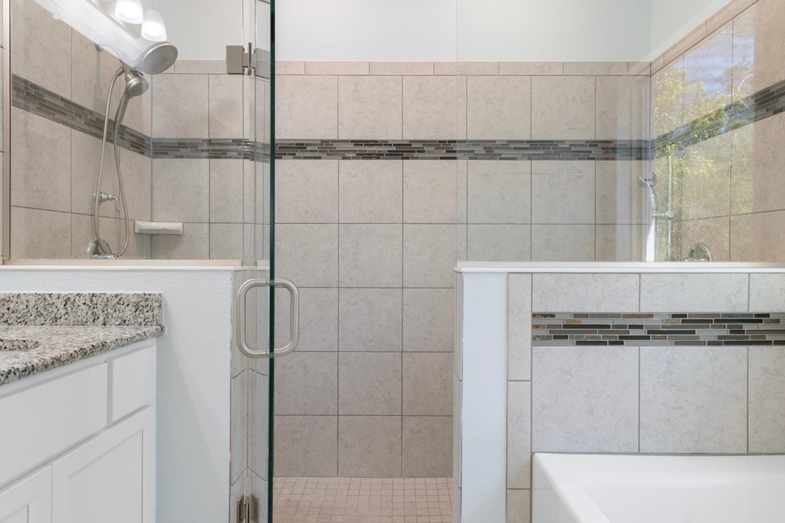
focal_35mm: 22
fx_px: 470
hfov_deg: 79.7
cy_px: 268
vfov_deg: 58.2
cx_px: 407
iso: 320
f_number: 8
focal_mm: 13
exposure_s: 1/10
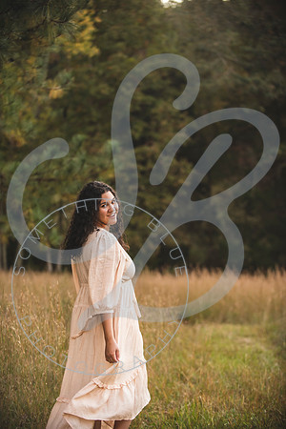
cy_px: 214
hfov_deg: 14.4
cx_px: 143
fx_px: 1132
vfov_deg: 21.5
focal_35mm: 95
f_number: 2.8
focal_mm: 95
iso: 400
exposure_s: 1/400
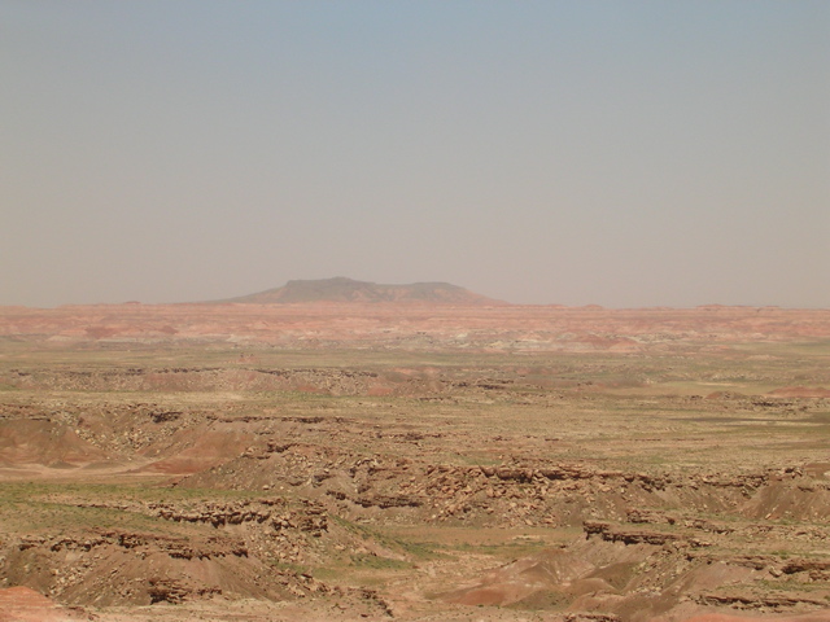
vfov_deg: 12.9
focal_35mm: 115
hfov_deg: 17.1
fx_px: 2757
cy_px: 311
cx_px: 415
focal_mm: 17.4
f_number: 4.9
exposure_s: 1/567
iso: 50
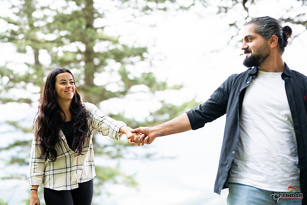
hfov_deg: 54.4
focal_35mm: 35
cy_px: 102
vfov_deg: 37.9
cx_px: 154
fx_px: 299
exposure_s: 1/1600
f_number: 2
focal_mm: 35
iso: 200
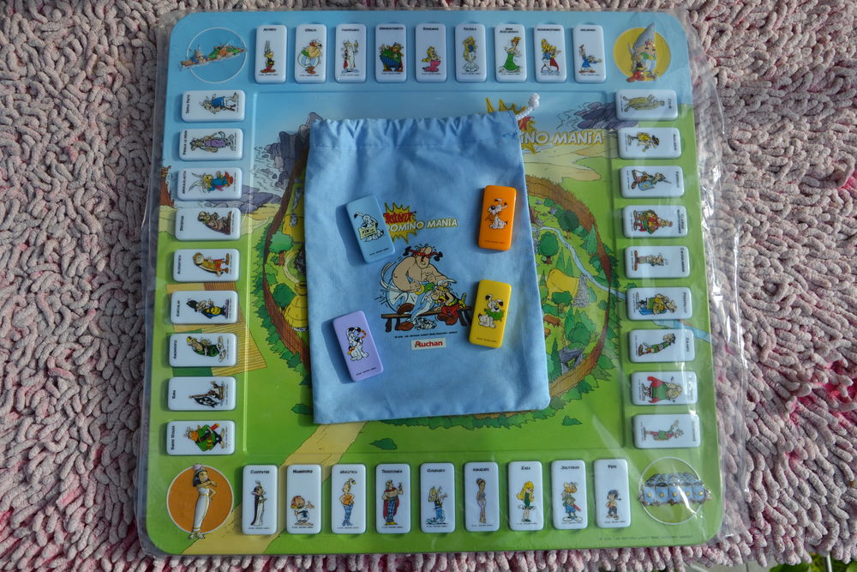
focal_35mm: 32
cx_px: 428
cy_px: 286
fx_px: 750
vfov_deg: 41.7
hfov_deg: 59.5
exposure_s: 1/250
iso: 100
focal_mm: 21
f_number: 8
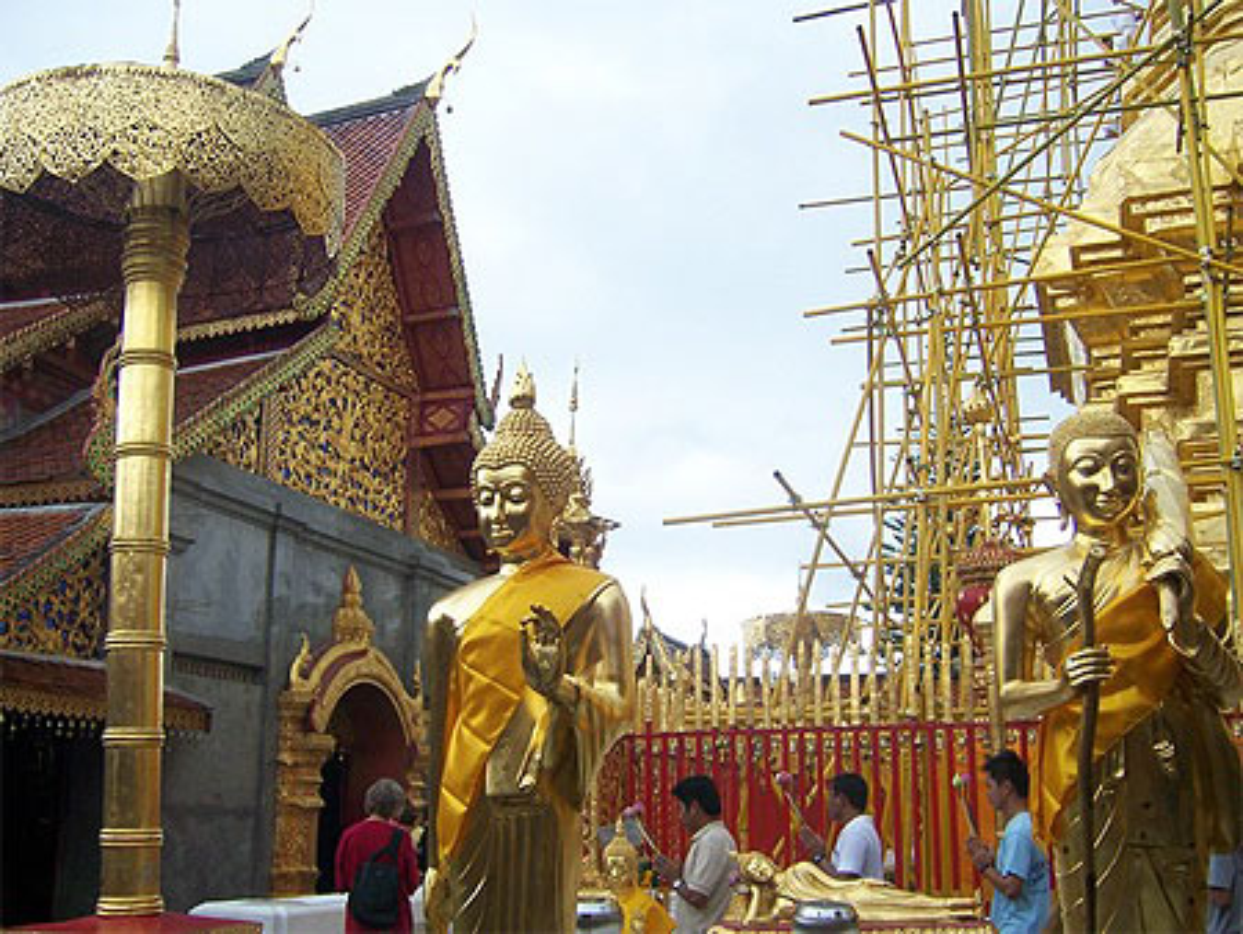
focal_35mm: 36
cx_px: 622
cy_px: 467
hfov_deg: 51.3
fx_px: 1293
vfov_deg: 39.7
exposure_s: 1/500
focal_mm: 6
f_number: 2.8
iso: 80
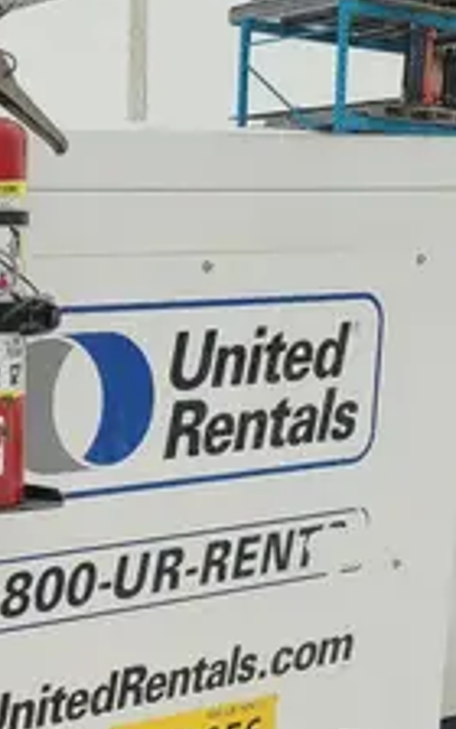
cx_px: -205
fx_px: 1790
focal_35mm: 90
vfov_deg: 22.2
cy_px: 724
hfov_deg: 13.7
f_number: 1.8
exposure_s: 1/461
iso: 40
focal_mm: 5.4
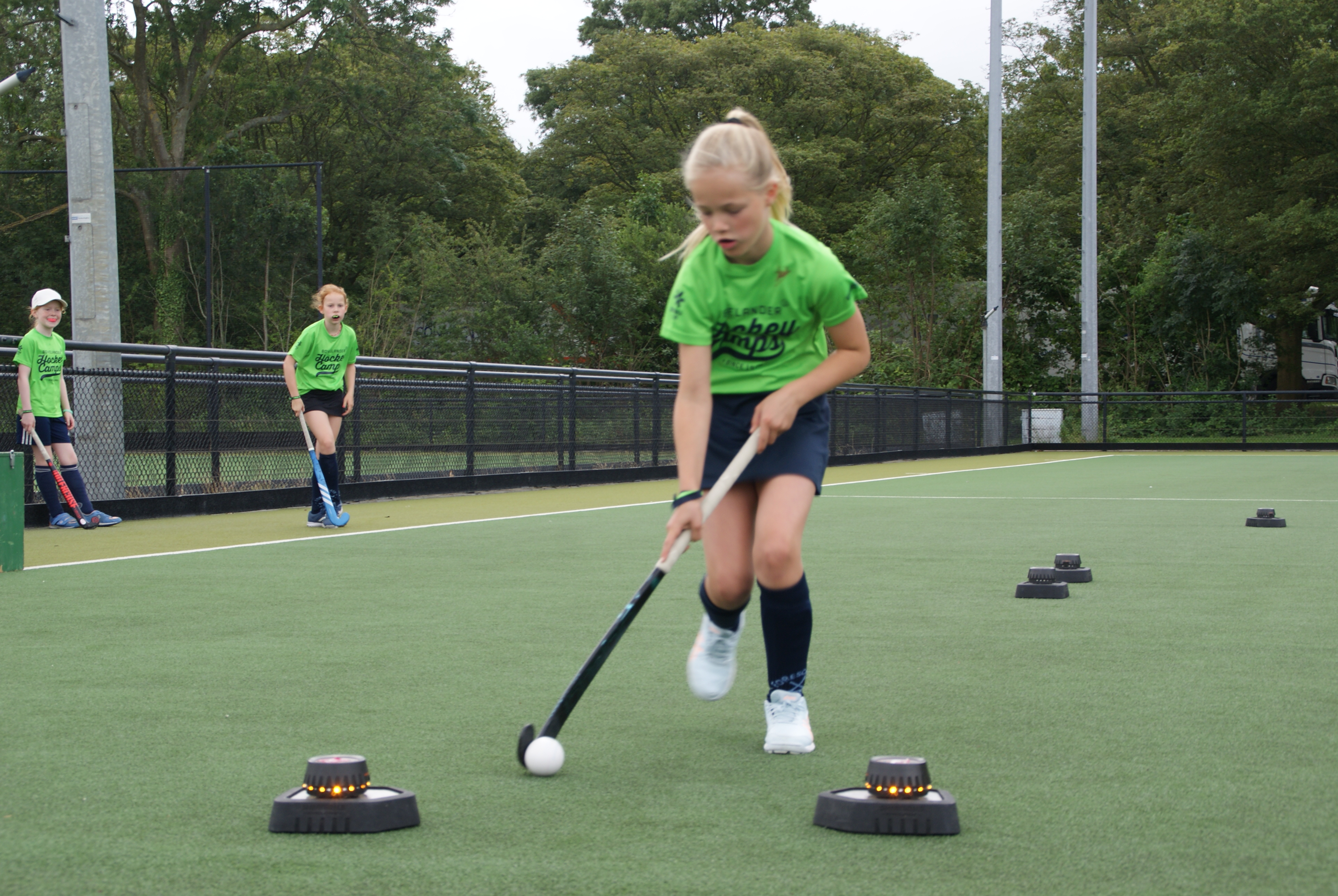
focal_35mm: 60
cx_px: 669
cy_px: 448
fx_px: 2233
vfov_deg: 22.7
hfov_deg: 33.4
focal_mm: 40
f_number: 6.3
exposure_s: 1/80
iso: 100
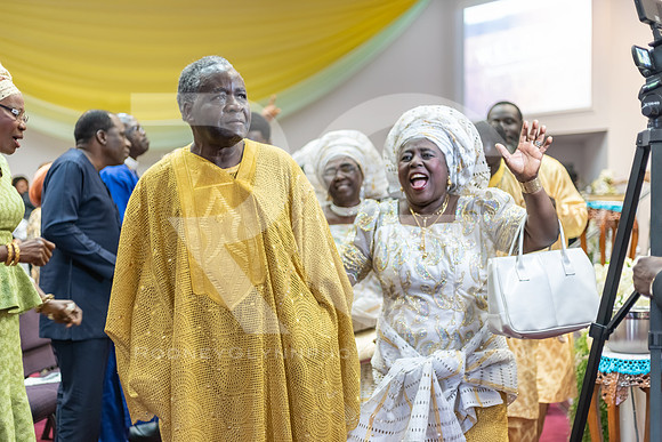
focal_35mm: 52
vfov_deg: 26.1
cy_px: 221
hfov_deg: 38.2
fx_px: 955
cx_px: 331
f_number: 1.8
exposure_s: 1/100
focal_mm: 50
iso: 640
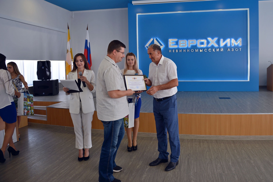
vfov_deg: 53.1
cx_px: 136
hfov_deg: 73.7
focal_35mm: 24
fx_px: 182
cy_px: 91
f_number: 2.8
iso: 125
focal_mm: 24
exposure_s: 1/160
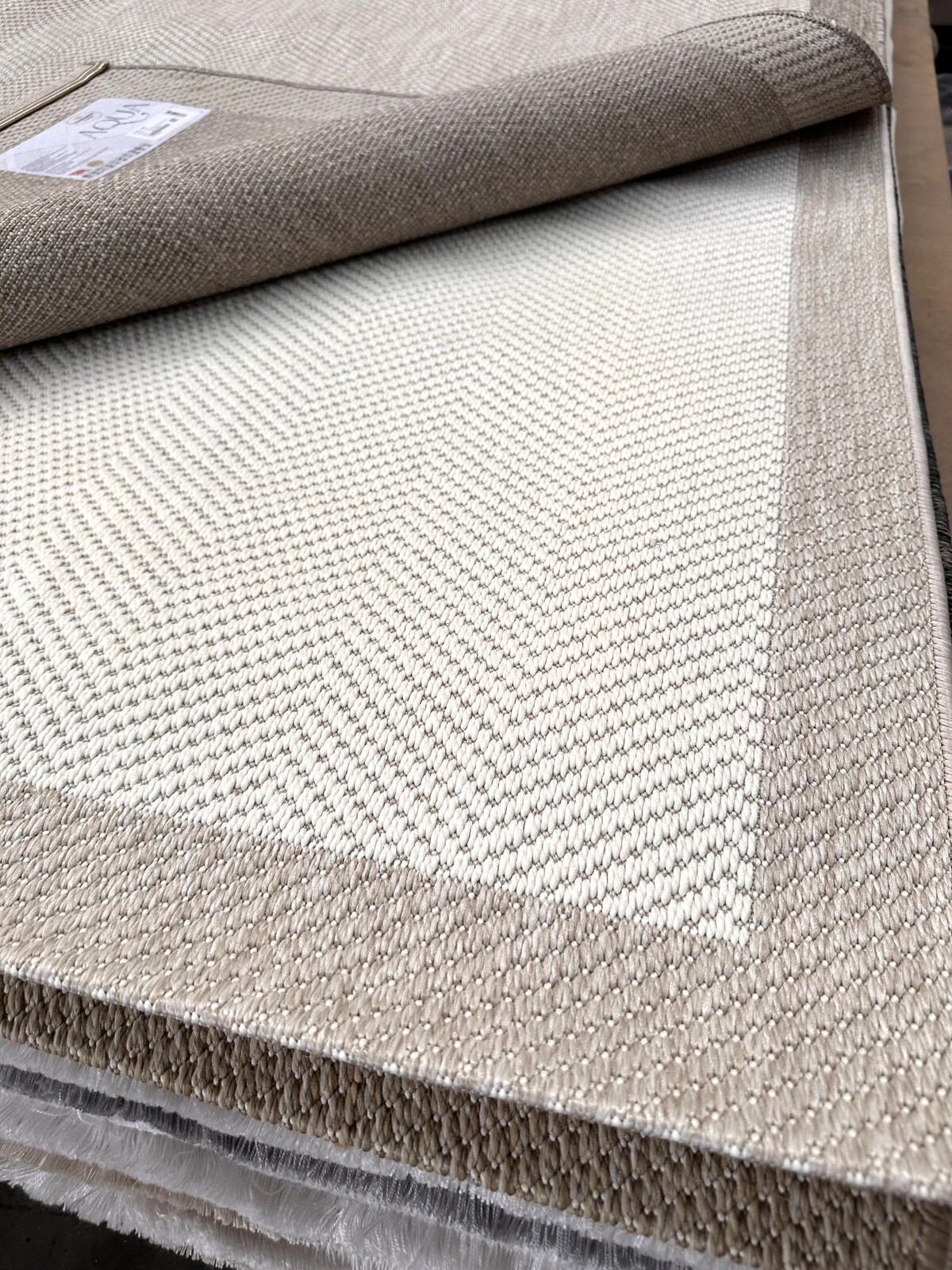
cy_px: 635
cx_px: 476
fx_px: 880
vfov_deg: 71.6
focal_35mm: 24
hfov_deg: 56.8
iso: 64
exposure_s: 1/121
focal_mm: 6.86
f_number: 1.78
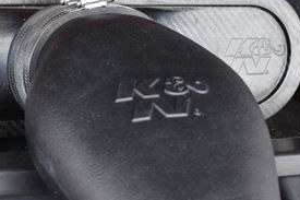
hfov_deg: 18.8
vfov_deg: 12.6
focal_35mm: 108
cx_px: 69
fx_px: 901
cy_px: 143
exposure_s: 1/125
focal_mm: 31
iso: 250
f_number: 5.6
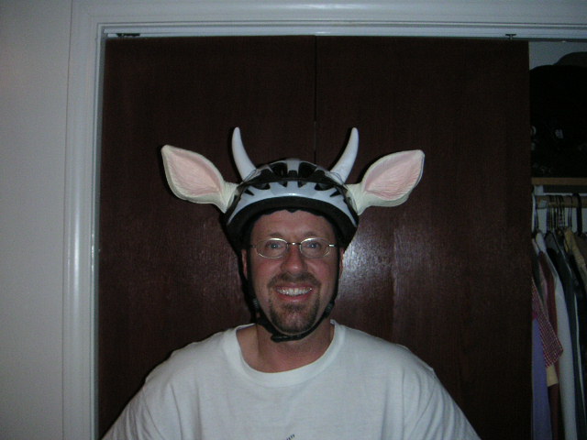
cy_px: 220
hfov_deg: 49.0
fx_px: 644
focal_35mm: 38
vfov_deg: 37.7
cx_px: 294
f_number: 2.8
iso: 160
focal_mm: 6
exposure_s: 1/45
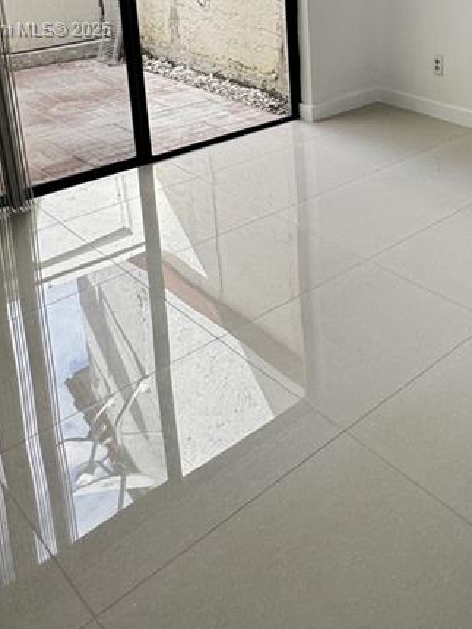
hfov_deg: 32.9
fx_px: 709
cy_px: 31
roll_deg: -0.6
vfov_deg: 42.7
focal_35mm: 39
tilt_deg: -12.5
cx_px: 501
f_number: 2.2
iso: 50
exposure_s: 1/99
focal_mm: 2.22
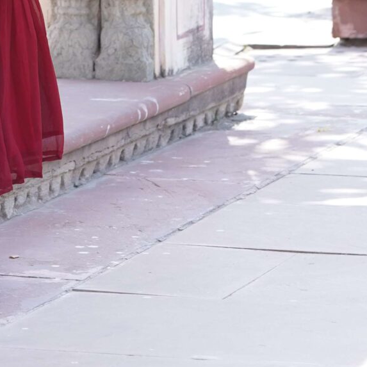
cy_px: -379
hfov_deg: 5.4
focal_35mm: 323
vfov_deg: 5.3
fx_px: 3874
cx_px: -112
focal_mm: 85
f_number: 5
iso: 800
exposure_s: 1/500
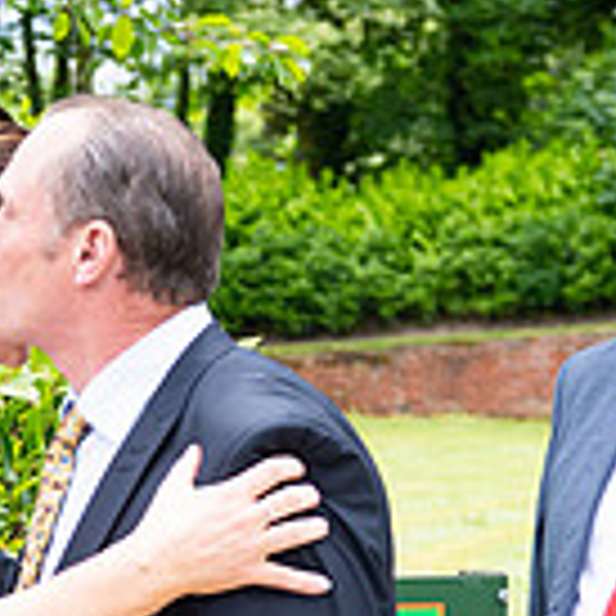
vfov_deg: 12.6
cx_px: -207
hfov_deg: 12.3
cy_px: 650
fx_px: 2758
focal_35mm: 137
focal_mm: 38
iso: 250
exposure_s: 1/1250
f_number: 3.5
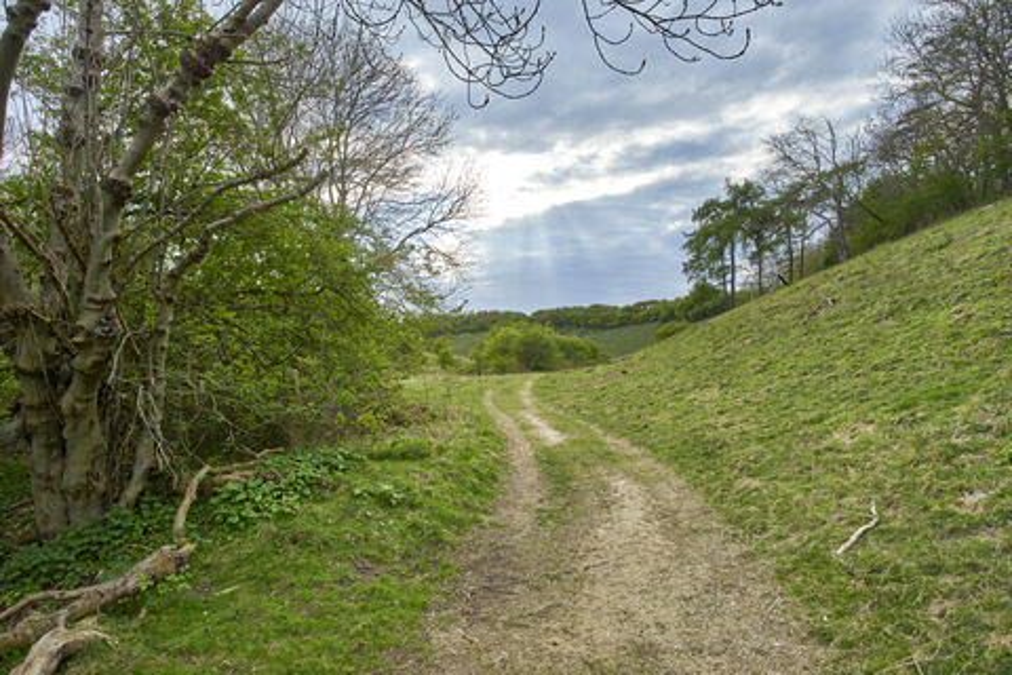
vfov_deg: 53.1
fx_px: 675
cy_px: 338
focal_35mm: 24
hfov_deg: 73.7
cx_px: 506
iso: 200
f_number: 11
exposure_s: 1/320
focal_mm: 24
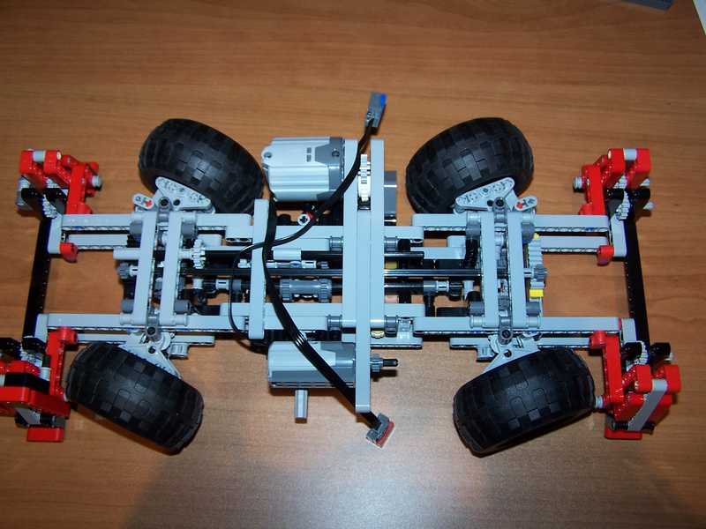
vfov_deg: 37.7
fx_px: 775
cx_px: 353
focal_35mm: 38
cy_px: 264
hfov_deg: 49.0
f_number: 2.8
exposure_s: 1/60
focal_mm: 6.3
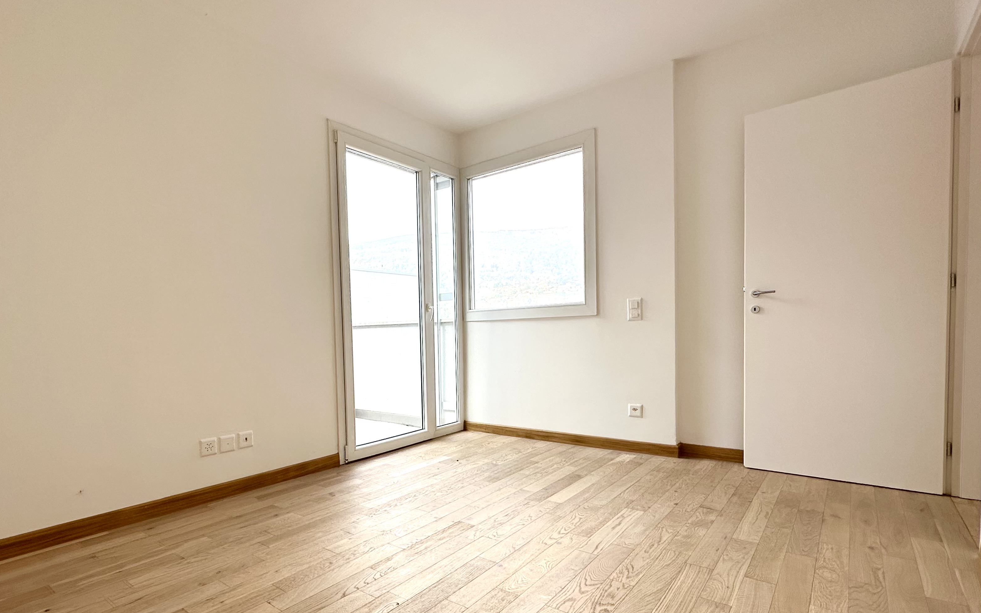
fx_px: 508
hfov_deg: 86.9
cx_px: 391
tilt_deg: -2.9
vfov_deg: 61.9
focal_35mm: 19
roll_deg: +2.1
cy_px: 356
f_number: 2.2
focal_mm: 2.22
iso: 40
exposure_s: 1/273
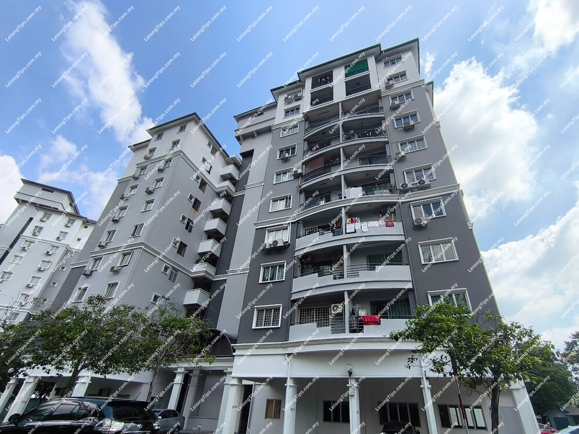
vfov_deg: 81.7
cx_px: 290
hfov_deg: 98.2
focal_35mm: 15
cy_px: 217
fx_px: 251
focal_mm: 1.65
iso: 50
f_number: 2.2
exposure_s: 1/2614
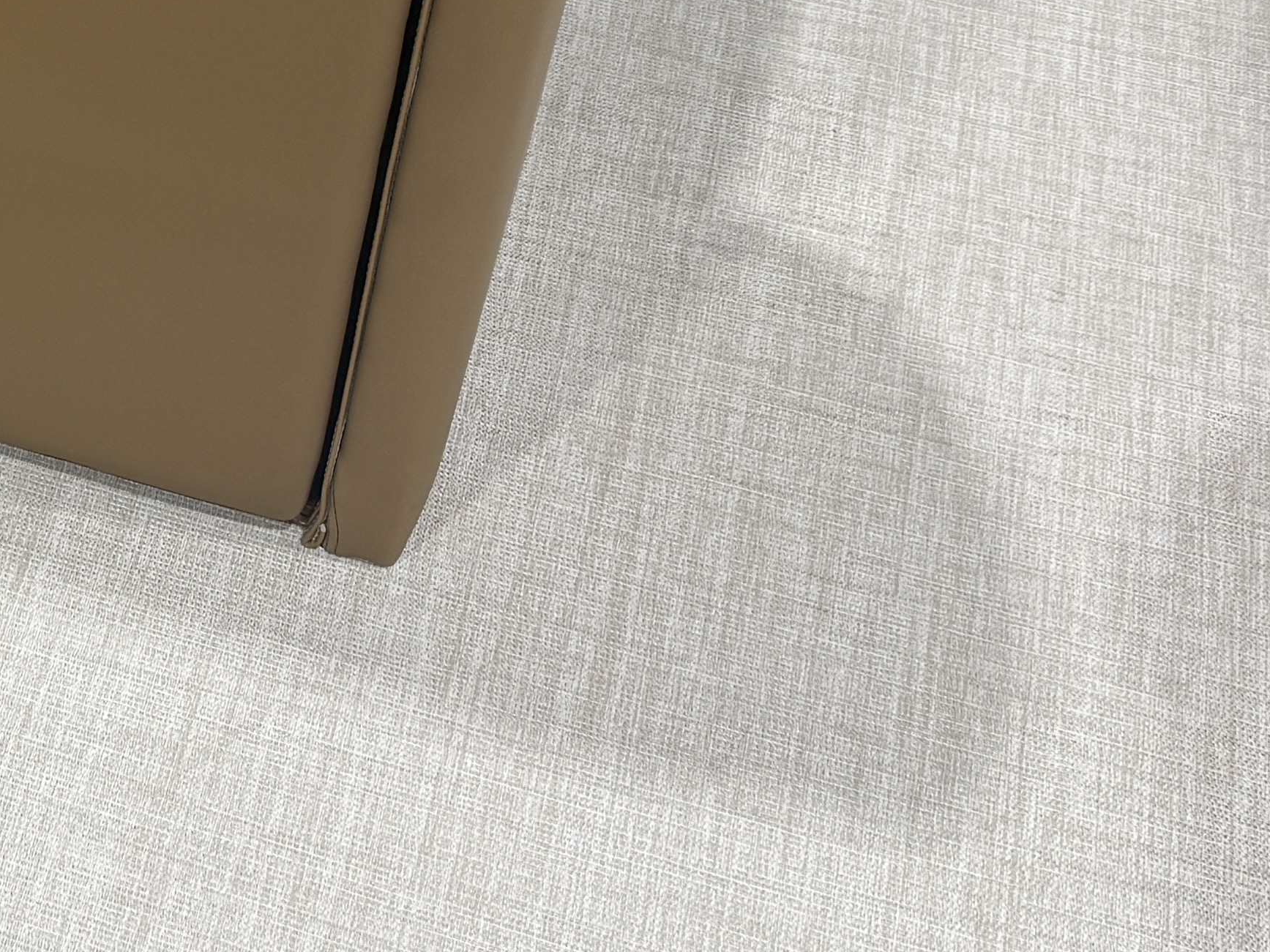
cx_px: -220
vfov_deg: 18.3
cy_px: 73
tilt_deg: -43.1
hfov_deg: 22.9
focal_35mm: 79
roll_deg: +1.1
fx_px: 2898
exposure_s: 1/120
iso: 80
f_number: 1.78
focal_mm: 6.76
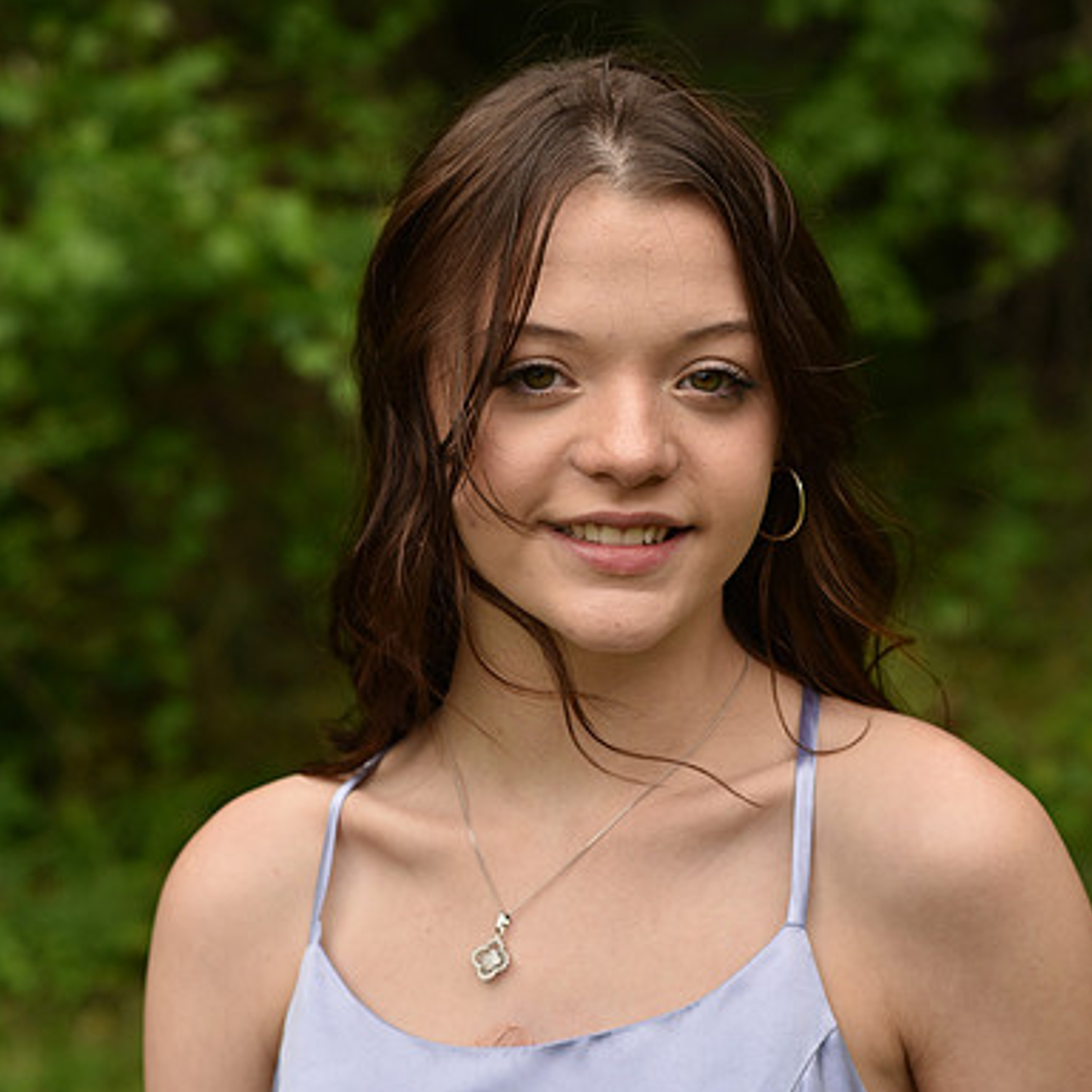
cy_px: 449
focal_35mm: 109
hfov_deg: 16.0
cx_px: 547
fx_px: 3890
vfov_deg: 16.0
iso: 200
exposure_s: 1/320
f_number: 5.6
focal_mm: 85
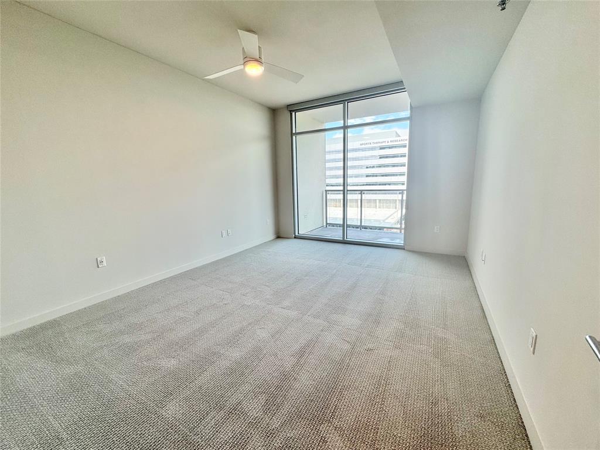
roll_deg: +1.0
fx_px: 243
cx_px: 300
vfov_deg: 85.7
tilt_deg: -9.5
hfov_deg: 102.1
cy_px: 225
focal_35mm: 14
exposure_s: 1/191
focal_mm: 2.22
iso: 40
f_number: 2.2
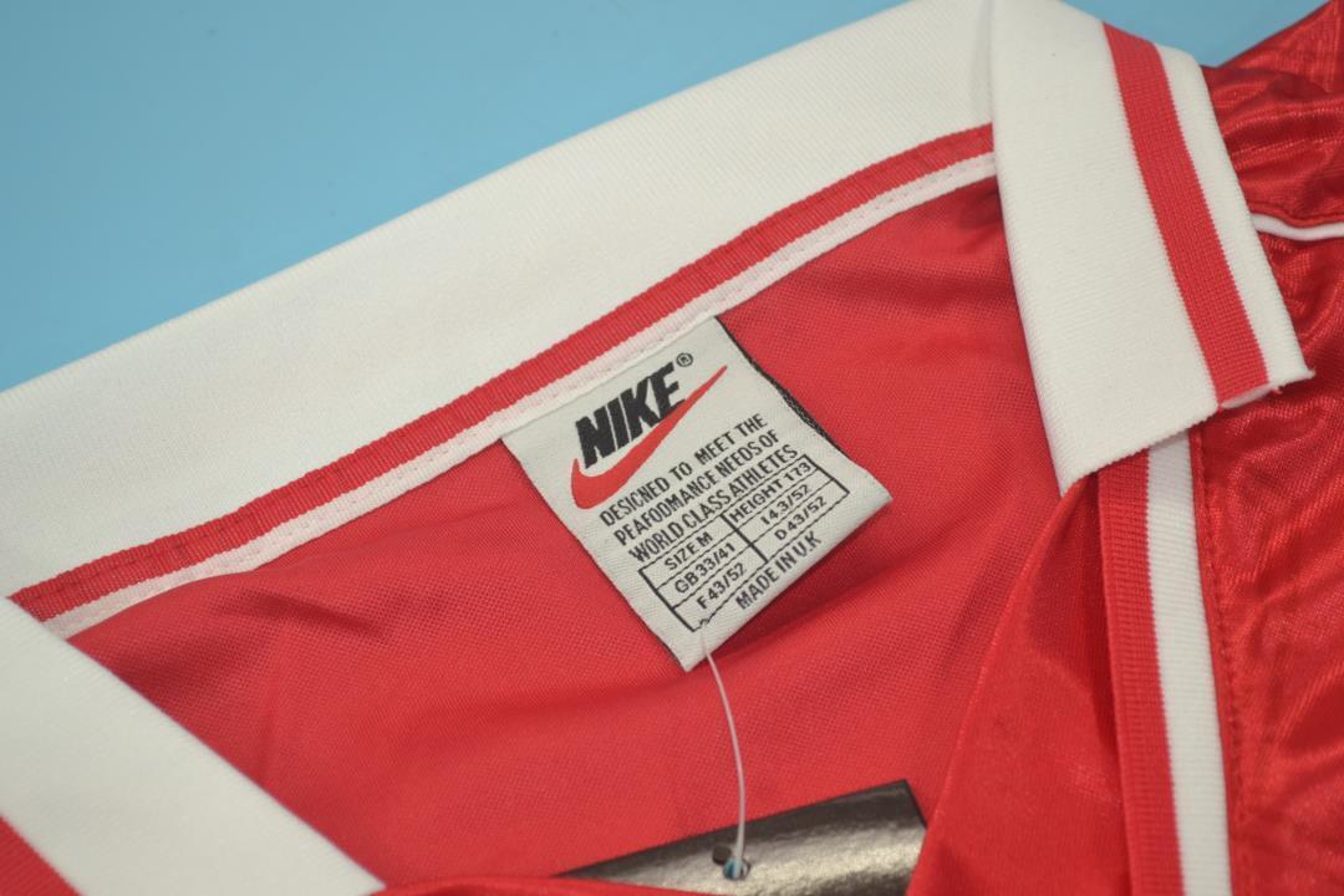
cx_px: 672
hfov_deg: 24.6
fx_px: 3080
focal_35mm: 82
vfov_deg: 16.6
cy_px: 448
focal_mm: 55
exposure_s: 1/60
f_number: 6.3
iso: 200
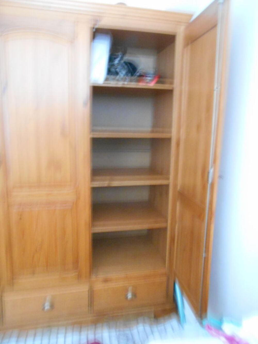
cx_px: 129
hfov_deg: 53.1
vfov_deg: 67.3
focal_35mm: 26
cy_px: 172
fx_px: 258
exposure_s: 1/2
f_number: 3.2
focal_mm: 4.6
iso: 800
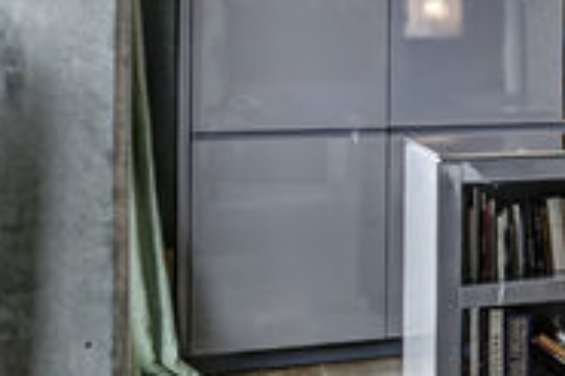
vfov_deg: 12.9
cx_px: 1426
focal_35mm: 104
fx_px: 1631
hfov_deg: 13.3
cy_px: -28
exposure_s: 1/6
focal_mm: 20
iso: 125
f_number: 5
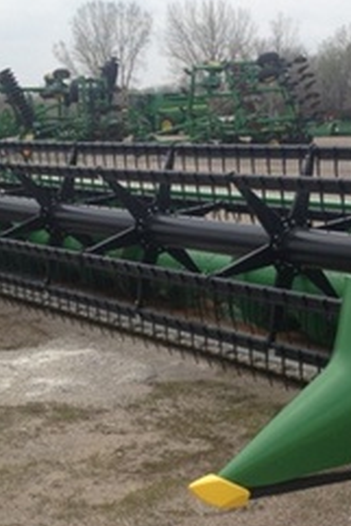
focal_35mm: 82
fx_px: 1197
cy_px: 340
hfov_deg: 16.6
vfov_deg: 24.7
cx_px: 275
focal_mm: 4.28
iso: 50
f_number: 2.4
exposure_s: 1/1672
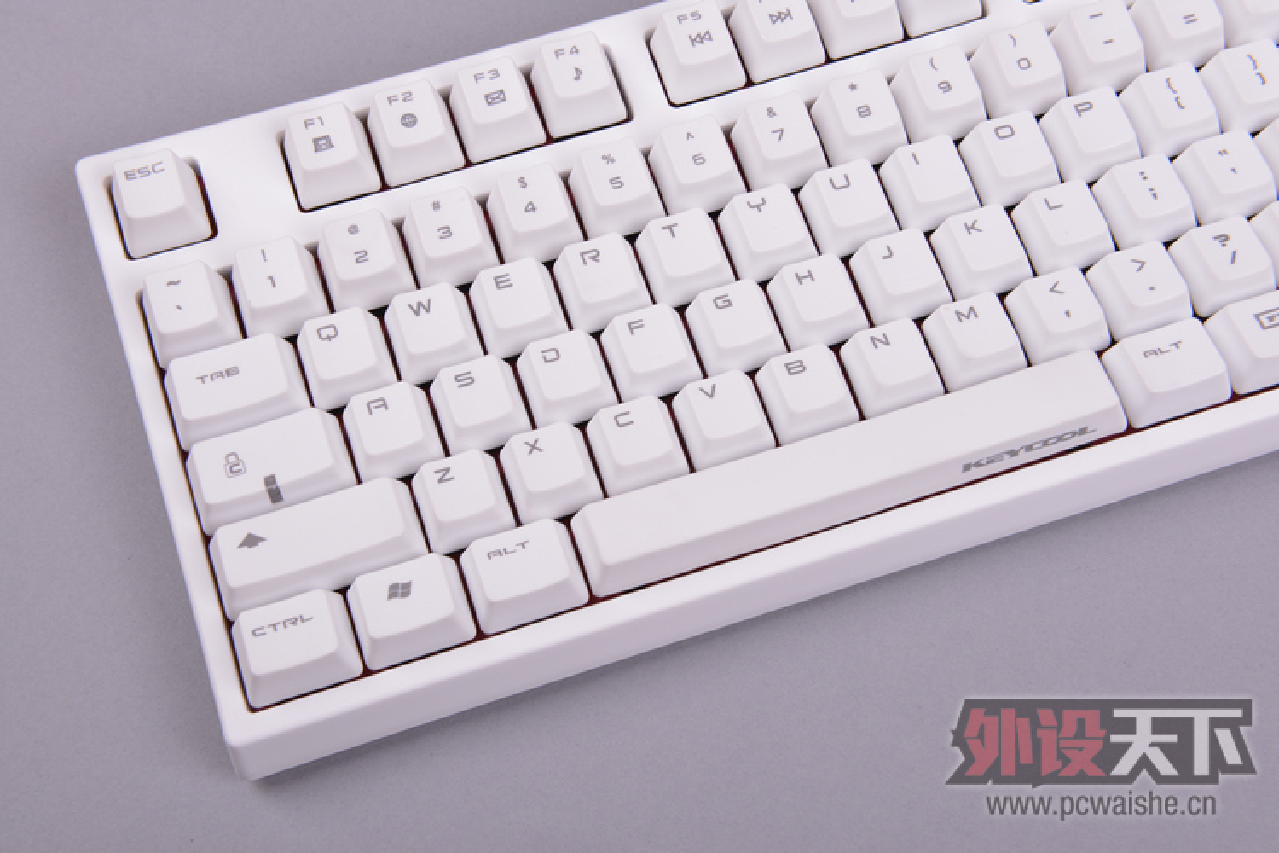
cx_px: 640
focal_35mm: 55
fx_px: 1954
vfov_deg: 24.6
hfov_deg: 36.2
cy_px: 426
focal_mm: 55
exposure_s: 1/160
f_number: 16
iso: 200
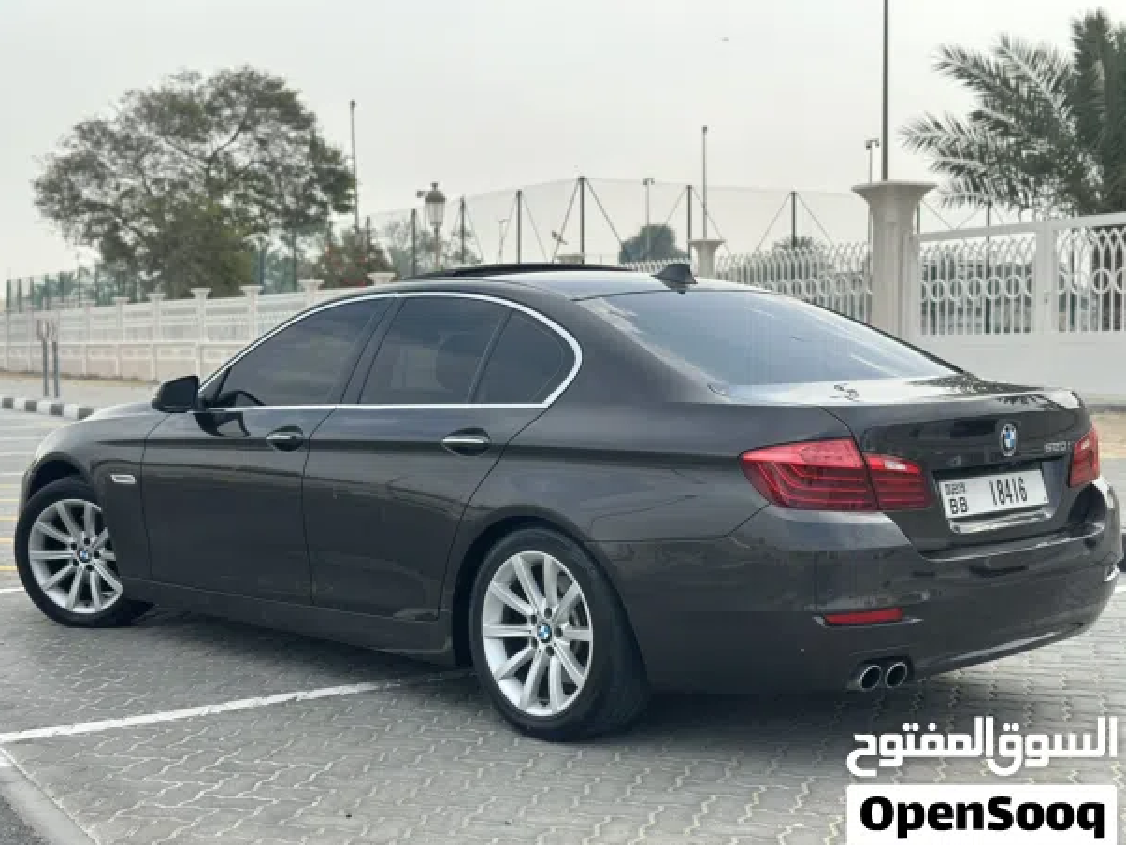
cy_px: 447
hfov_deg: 37.5
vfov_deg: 28.6
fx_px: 1660
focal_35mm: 51
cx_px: 565
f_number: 1.78
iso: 80
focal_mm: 6.86
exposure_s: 1/1783
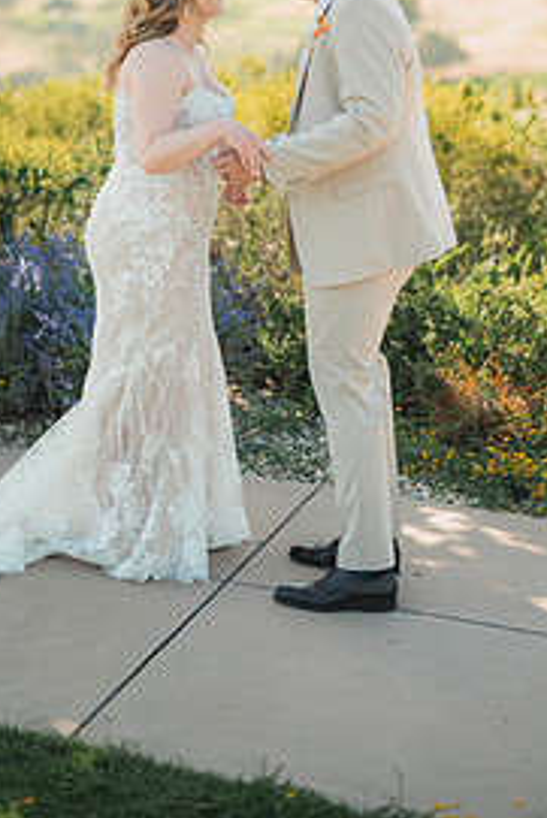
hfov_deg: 16.5
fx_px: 1889
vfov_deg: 24.0
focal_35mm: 83
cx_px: 260
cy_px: 148
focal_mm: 50
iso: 50
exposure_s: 1/1250
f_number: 1.4
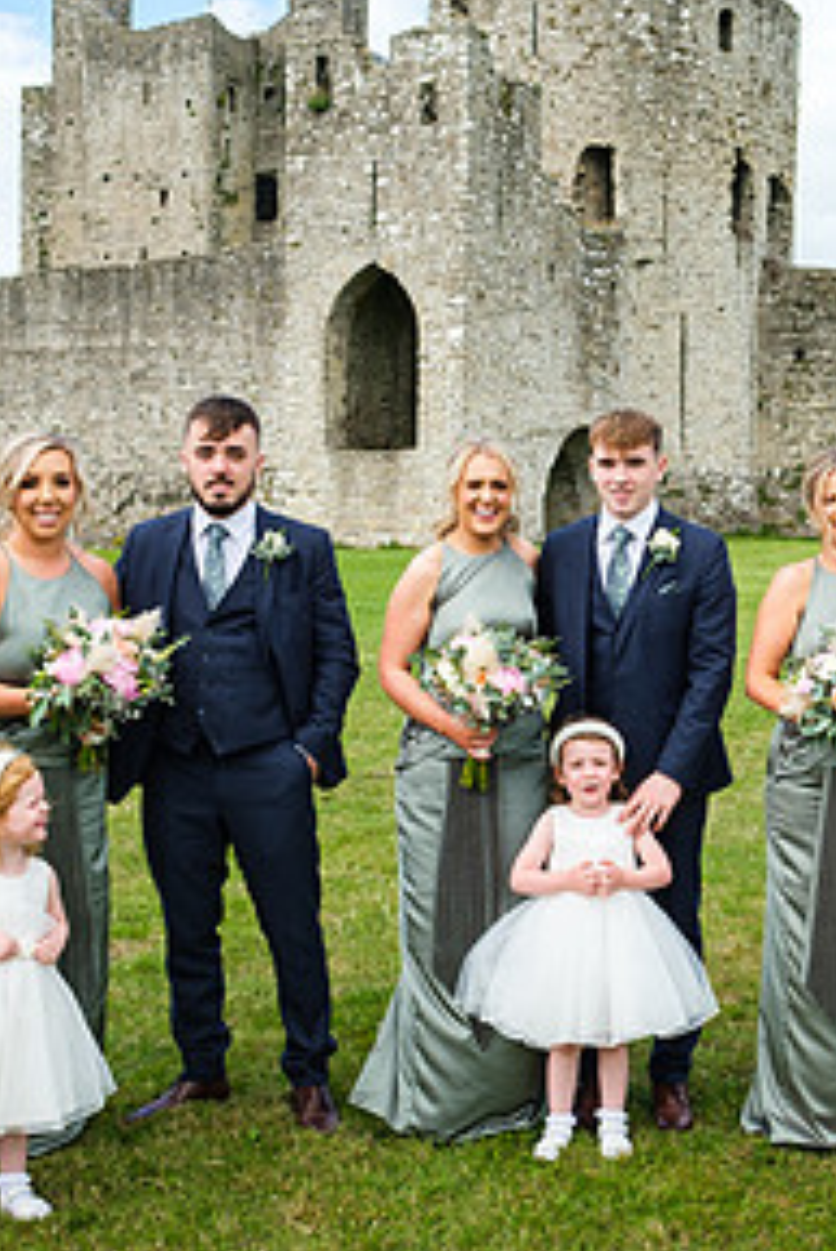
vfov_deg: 39.4
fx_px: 1739
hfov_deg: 26.5
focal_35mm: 50
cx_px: 663
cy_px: 504
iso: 160
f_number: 4
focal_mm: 16
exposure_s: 1/500
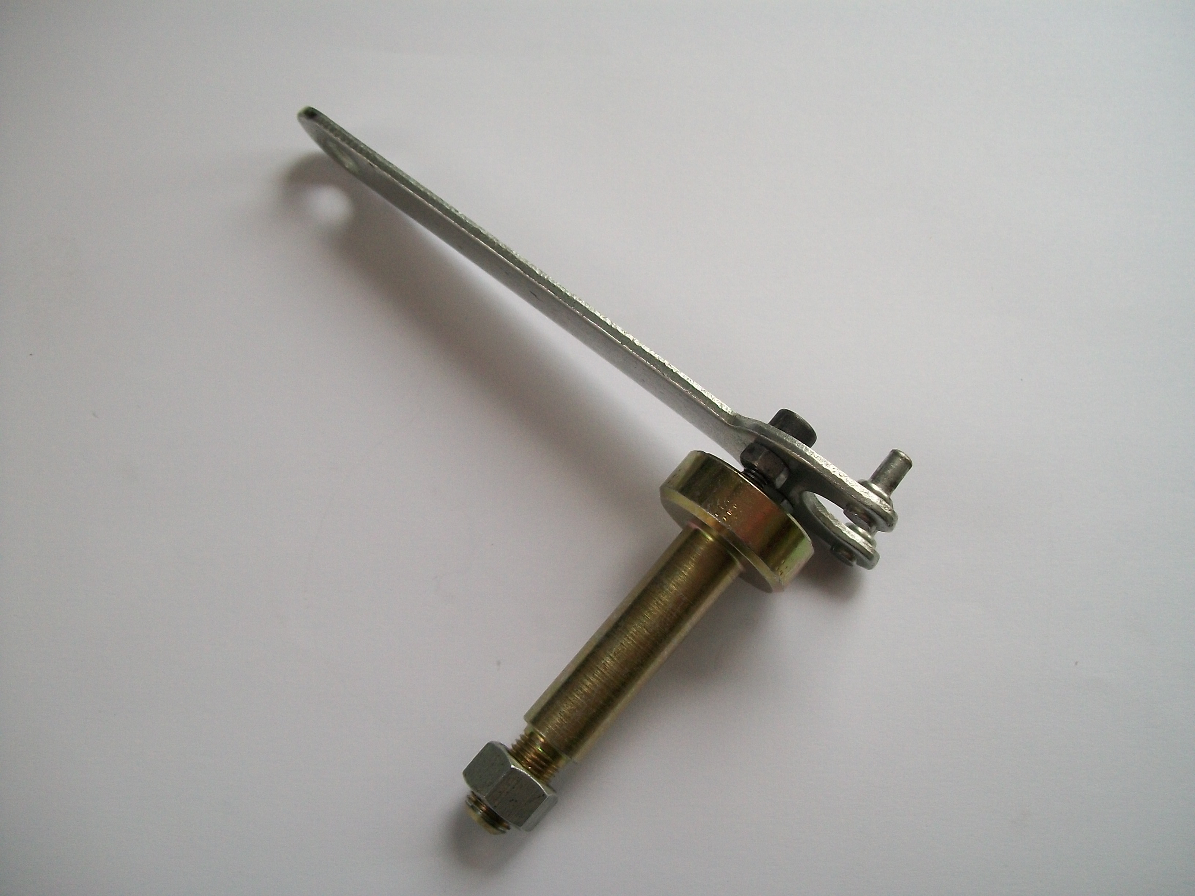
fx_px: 1243
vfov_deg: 39.7
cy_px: 448
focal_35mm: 36
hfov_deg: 51.4
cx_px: 598
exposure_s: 1/80
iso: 80
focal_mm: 6
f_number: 2.7
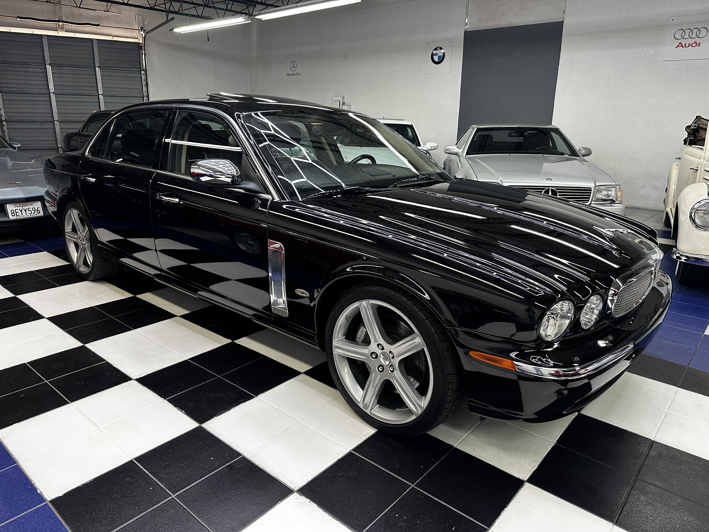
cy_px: 266
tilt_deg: -16.4
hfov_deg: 71.6
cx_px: 354
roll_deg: -0.9
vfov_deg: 56.8
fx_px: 492
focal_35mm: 24
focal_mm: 6.86
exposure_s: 1/120
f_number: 1.78
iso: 200
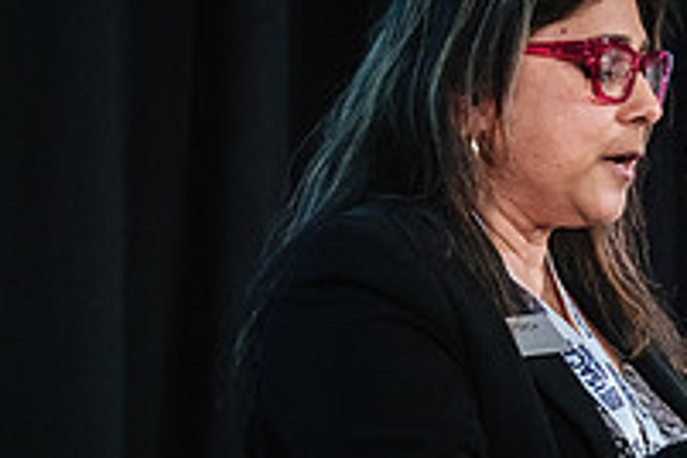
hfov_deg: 5.6
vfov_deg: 3.8
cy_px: 424
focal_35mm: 366
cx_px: 679
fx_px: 6984
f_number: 2.8
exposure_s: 1/80
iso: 800
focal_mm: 71.5
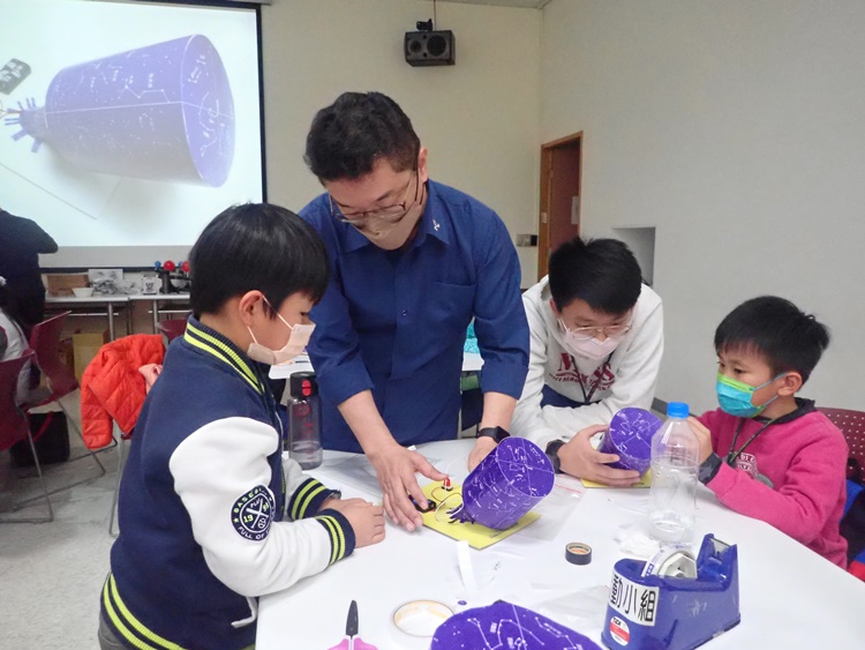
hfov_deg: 69.4
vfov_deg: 54.9
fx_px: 625
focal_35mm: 25
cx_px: 432
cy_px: 325
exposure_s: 1/500
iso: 2000
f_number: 2
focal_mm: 4.5
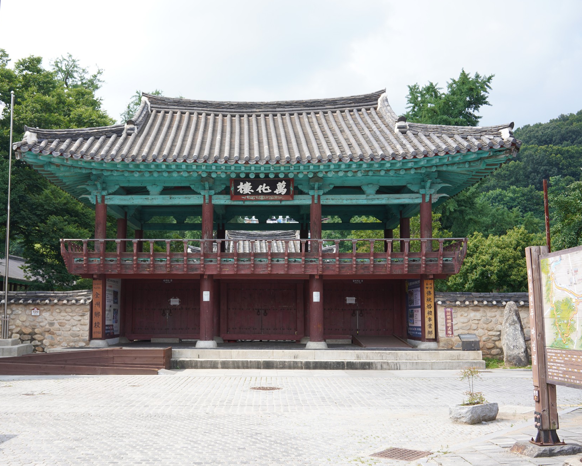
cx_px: 237
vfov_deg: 37.3
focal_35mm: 40
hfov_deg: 45.6
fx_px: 689
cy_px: 233
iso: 200
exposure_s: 1/100
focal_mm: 35
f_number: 10
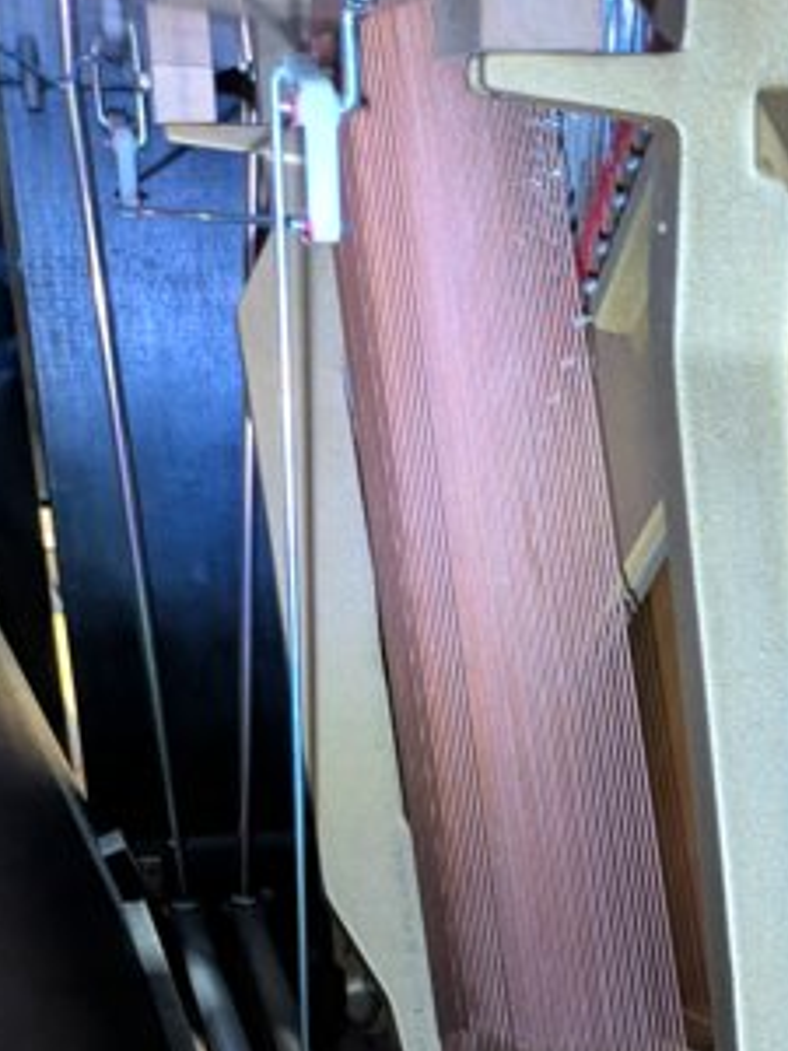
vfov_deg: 28.7
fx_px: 1821
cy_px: 1202
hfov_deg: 23.6
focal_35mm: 60
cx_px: 755
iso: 1468
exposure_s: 1/15
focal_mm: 5.43
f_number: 1.89
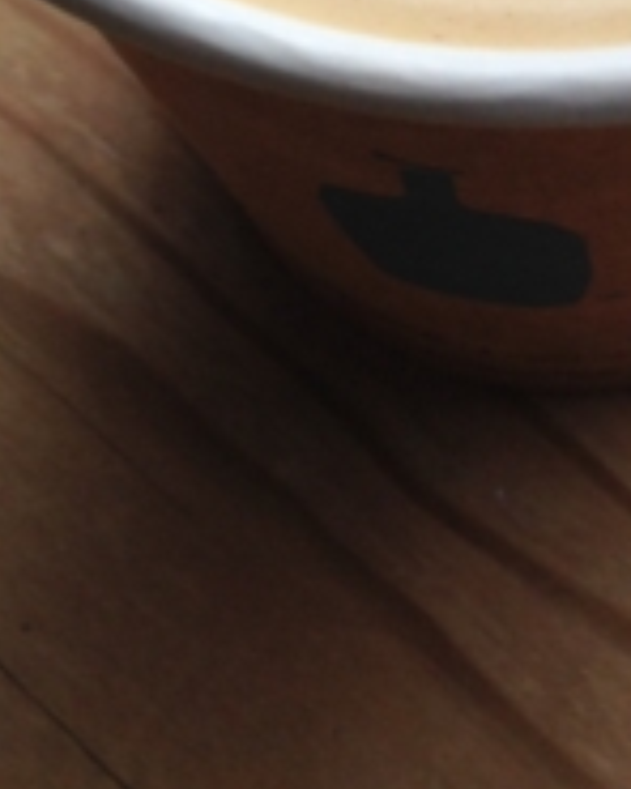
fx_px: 3245
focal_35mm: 139
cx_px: 678
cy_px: -452
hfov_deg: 11.0
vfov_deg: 13.0
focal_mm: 4.12
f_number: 2.4
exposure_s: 1/488
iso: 50
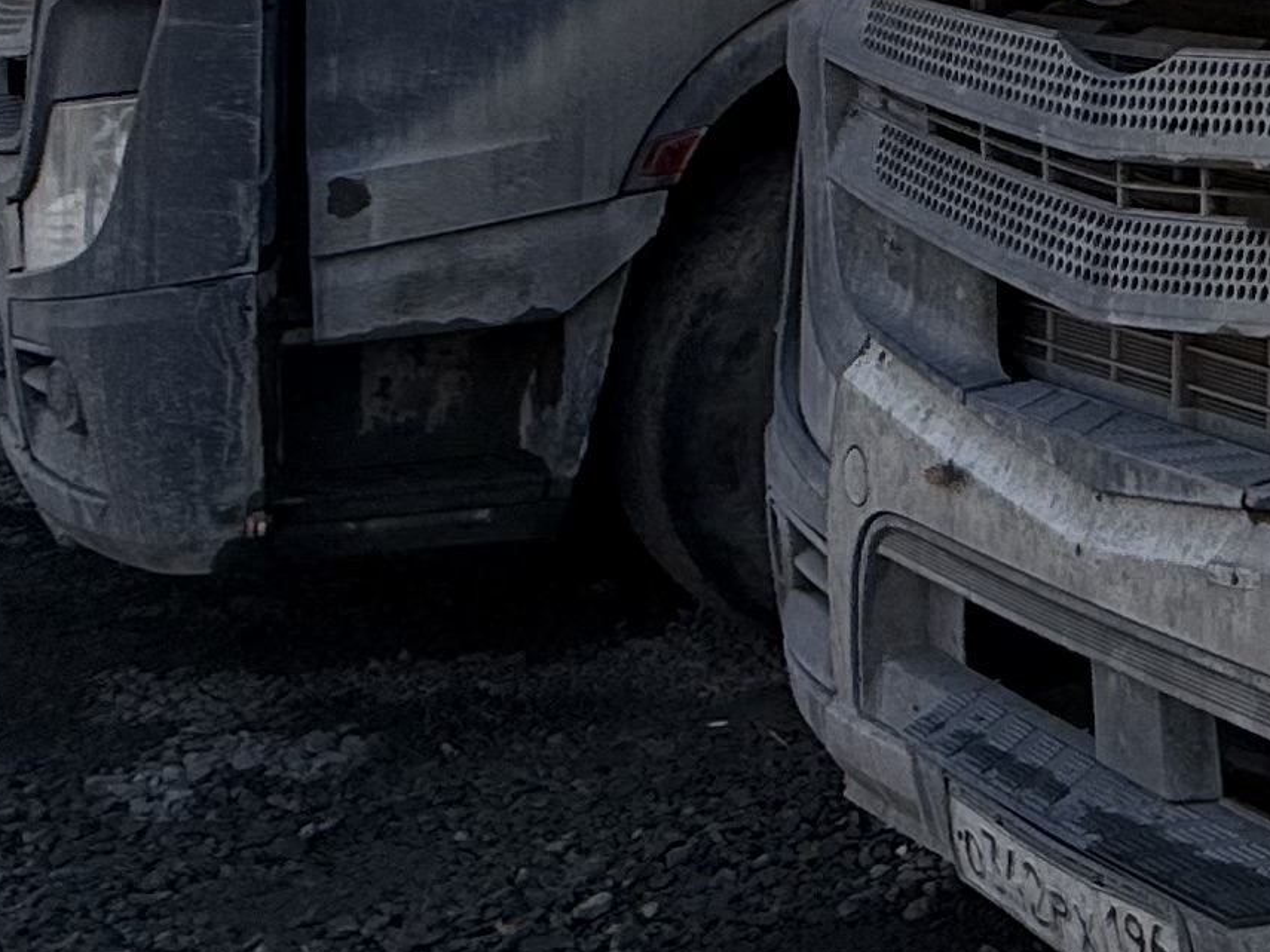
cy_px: -264
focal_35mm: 66
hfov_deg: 22.8
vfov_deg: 20.4
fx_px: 2421
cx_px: 1999
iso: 50
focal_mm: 2.22
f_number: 2.2
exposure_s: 1/1745
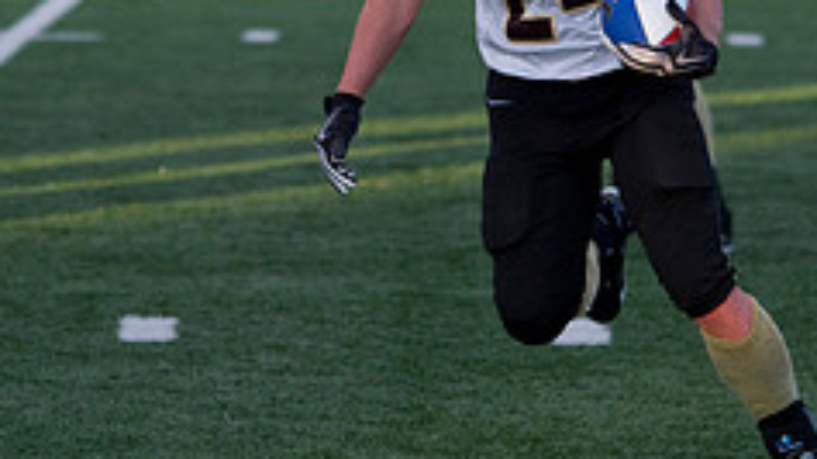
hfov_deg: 4.4
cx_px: 296
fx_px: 10544
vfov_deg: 2.5
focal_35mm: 487
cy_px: 45
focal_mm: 190
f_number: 5.3
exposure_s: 1/1000
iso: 1100
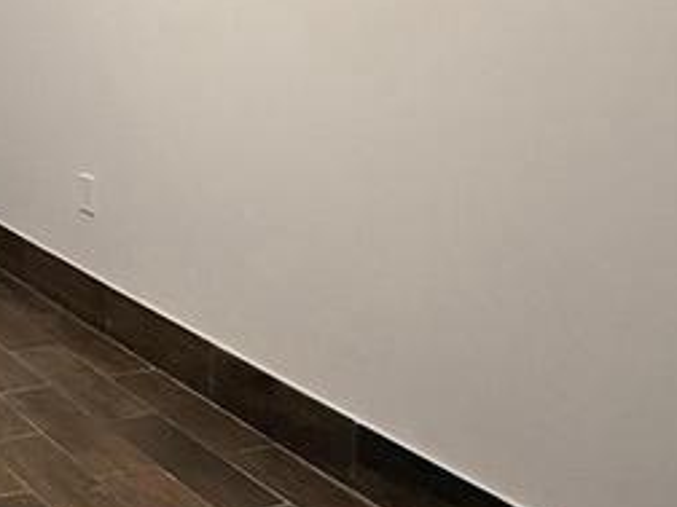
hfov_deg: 27.1
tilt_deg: -5.1
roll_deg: +1.8
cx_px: -250
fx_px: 1115
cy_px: 32
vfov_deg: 24.8
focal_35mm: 57
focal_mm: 2.22
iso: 400
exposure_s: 1/60
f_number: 2.2
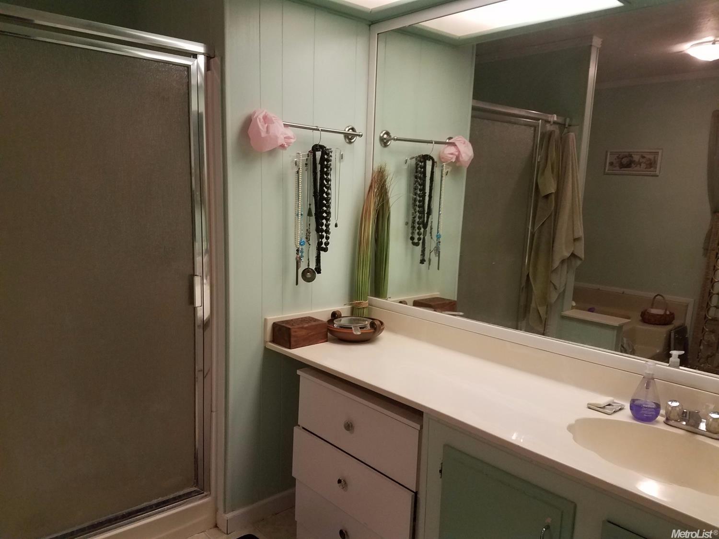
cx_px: 360
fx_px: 540
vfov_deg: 53.0
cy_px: 270
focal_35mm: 26
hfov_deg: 67.3
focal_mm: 4.2
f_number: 1.7
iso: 125
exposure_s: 1/40
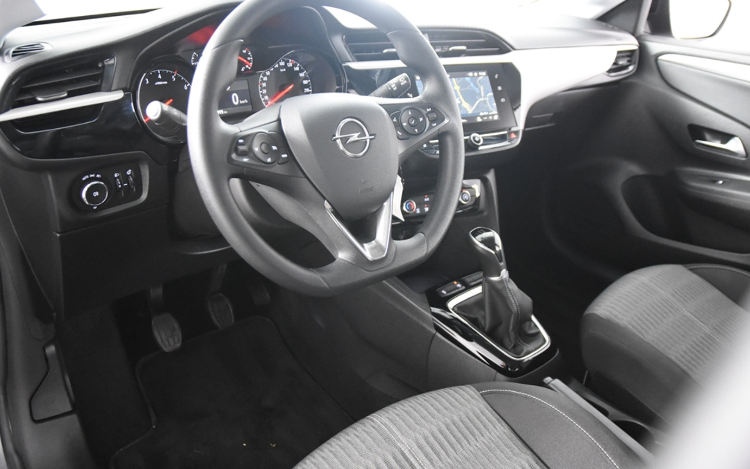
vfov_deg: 40.6
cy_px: 221
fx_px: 634
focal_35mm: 31
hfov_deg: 61.2
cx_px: 378
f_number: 2.8
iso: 5600
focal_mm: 20
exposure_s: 1/30
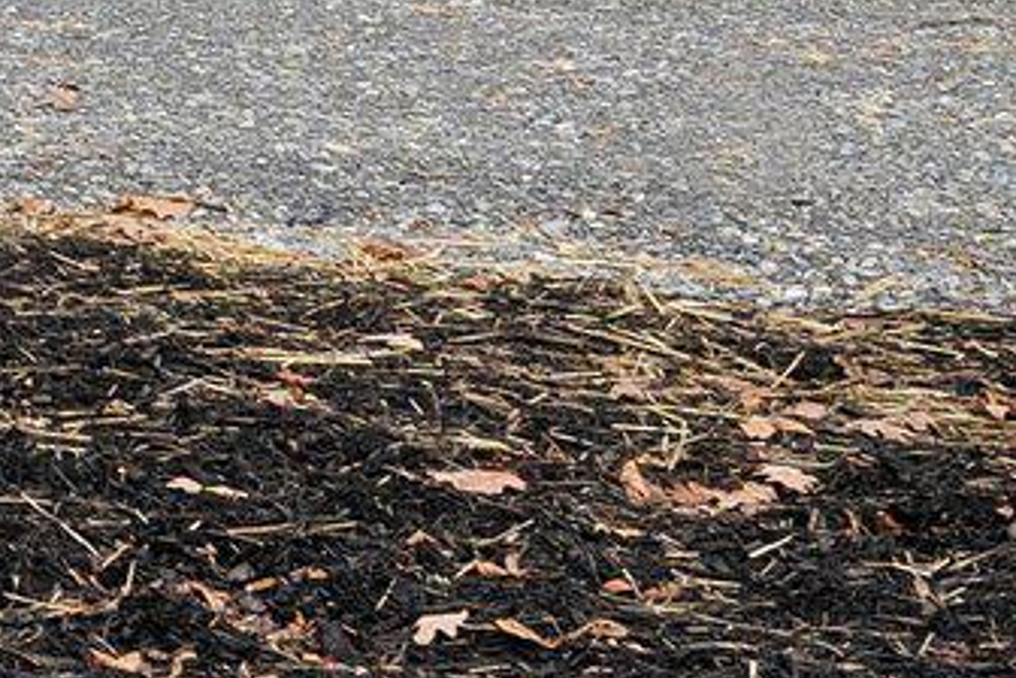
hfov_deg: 10.0
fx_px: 5164
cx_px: -1330
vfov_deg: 7.1
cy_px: -861
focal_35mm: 183
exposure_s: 1/640
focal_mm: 20
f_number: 8
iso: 640
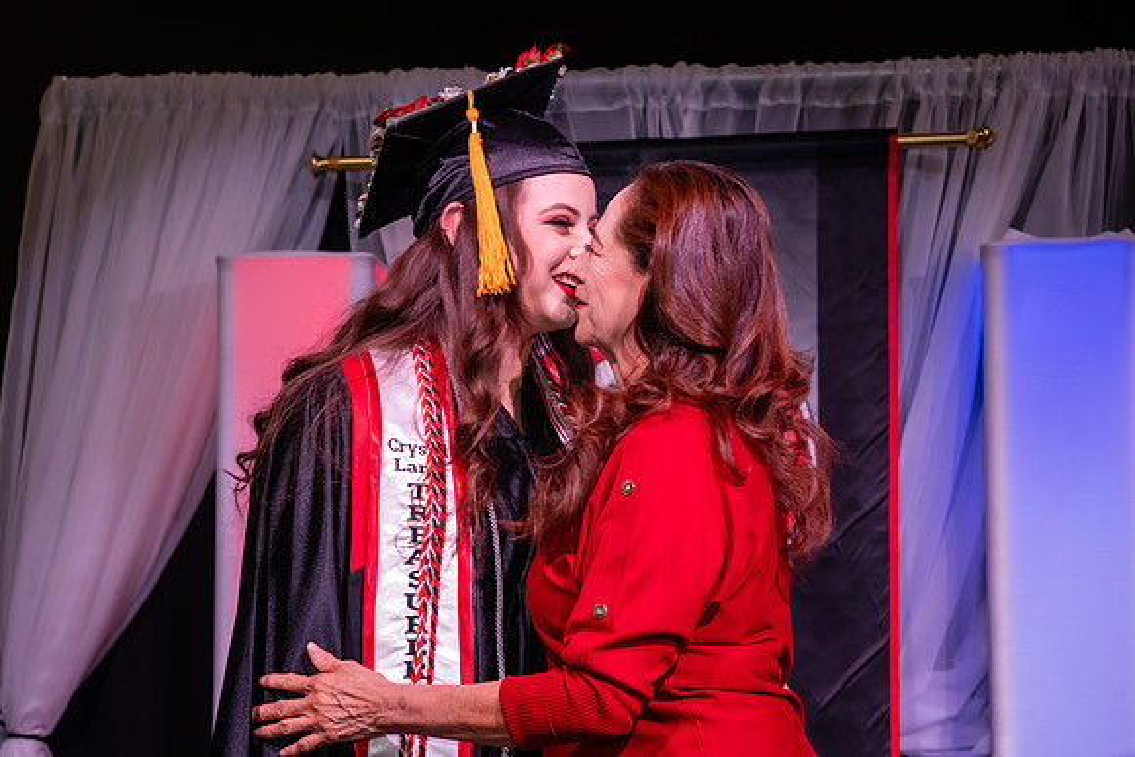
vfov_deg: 14.5
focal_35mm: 94
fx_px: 2973
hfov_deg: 21.6
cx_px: 577
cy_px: 431
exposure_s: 1/160
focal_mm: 70
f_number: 5.6
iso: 1000
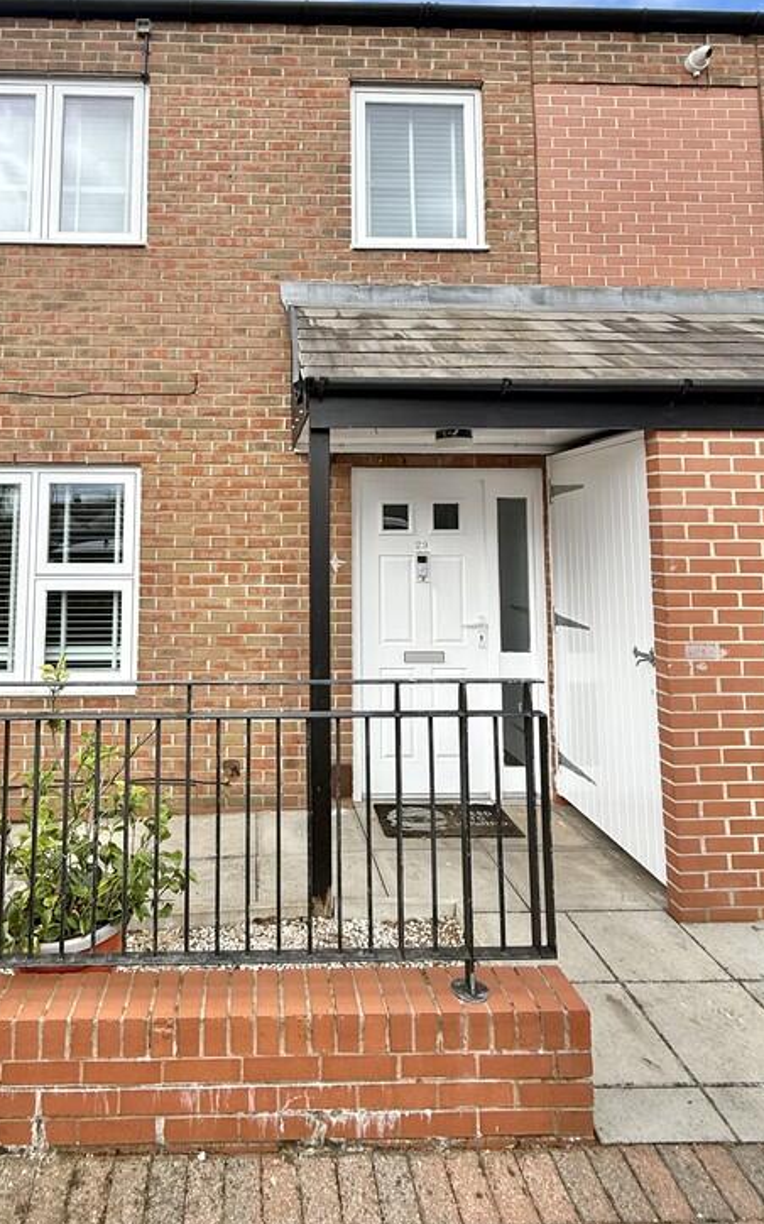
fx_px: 700
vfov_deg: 81.1
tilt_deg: +5.2
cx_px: 270
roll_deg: -0.7
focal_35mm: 21
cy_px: 475
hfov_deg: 56.3
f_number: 2.2
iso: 50
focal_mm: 2.22
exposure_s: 1/672
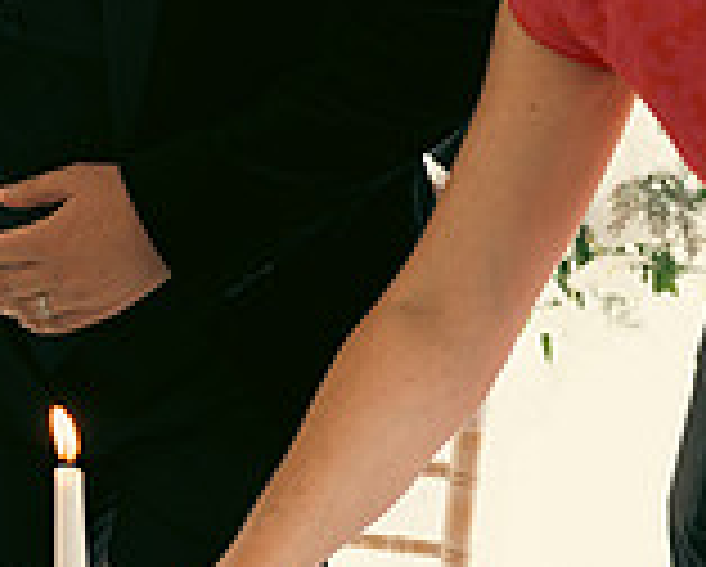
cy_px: 29
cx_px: -72
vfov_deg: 12.6
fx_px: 2531
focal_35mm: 121
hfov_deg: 15.5
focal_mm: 35
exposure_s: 1/160
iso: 125
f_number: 3.5
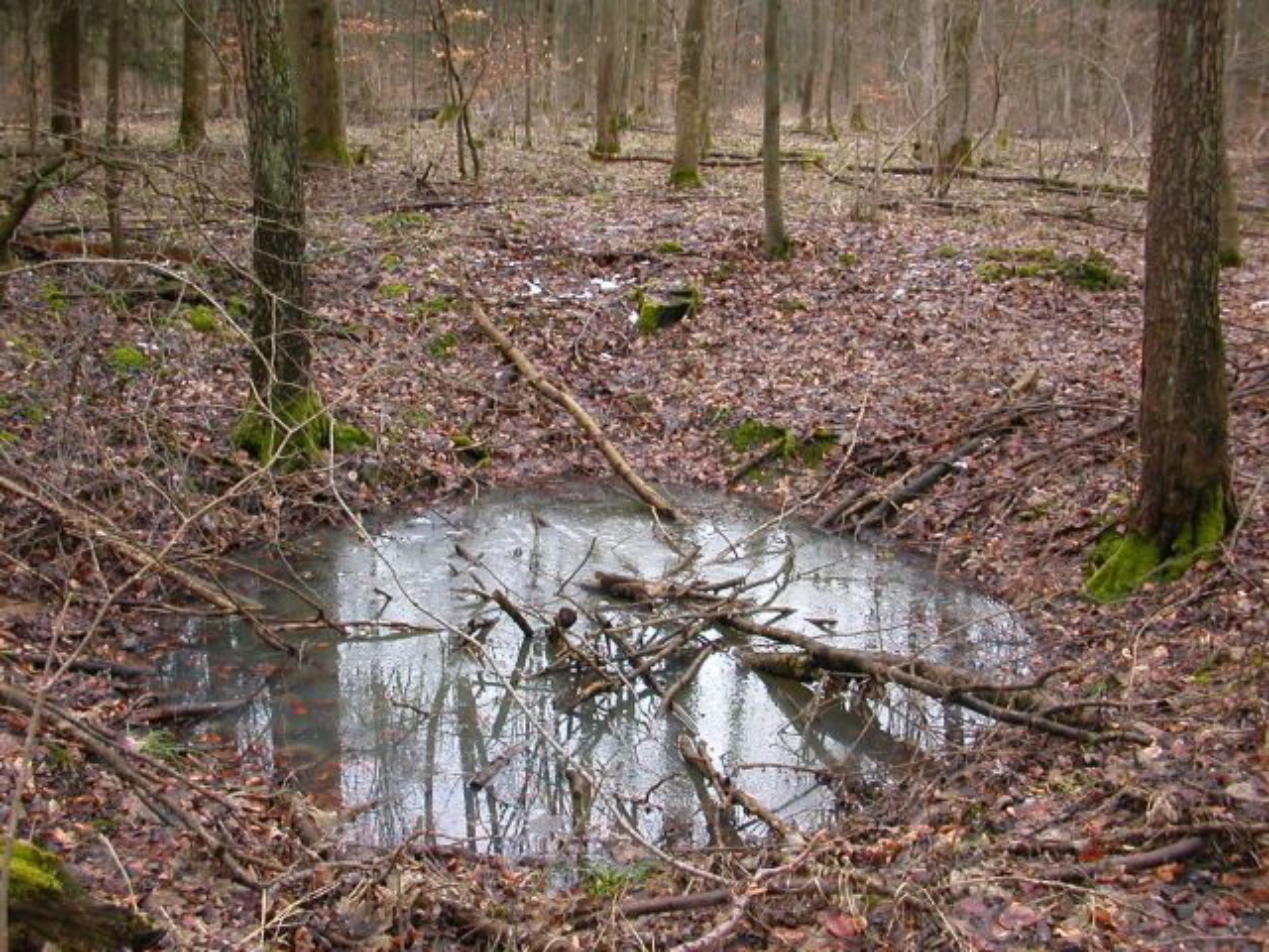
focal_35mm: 37
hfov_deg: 50.1
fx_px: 1356
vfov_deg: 38.7
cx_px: 634
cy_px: 476
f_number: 2.7
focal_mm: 5.6
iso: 100
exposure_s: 1/173
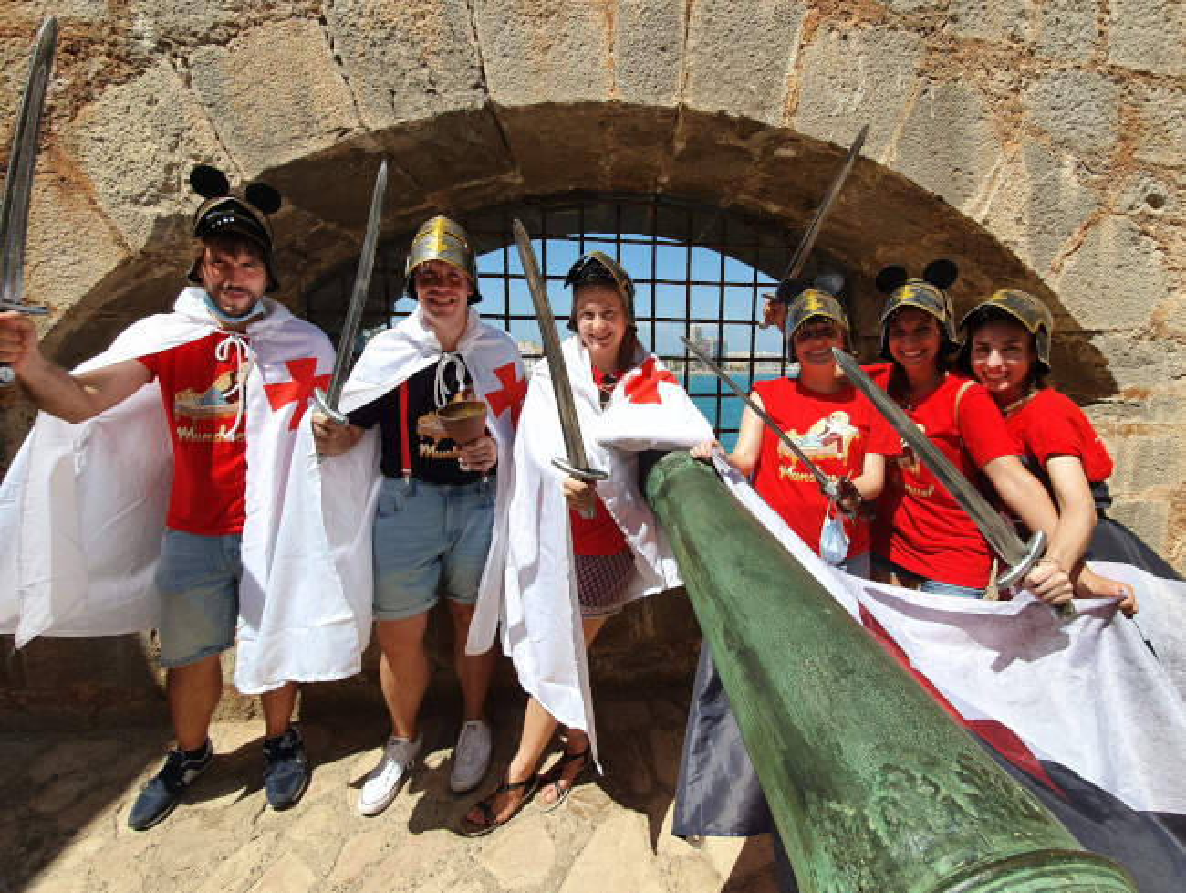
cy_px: 446
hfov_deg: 106.1
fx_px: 446
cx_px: 593
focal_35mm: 13
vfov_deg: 90.0
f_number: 2.2
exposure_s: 1/1002
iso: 50
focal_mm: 1.8
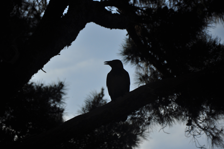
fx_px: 979
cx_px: 112
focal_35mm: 158
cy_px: 74
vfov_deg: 8.7
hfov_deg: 13.1
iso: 200
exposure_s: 1/4000
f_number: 5.6
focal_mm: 105
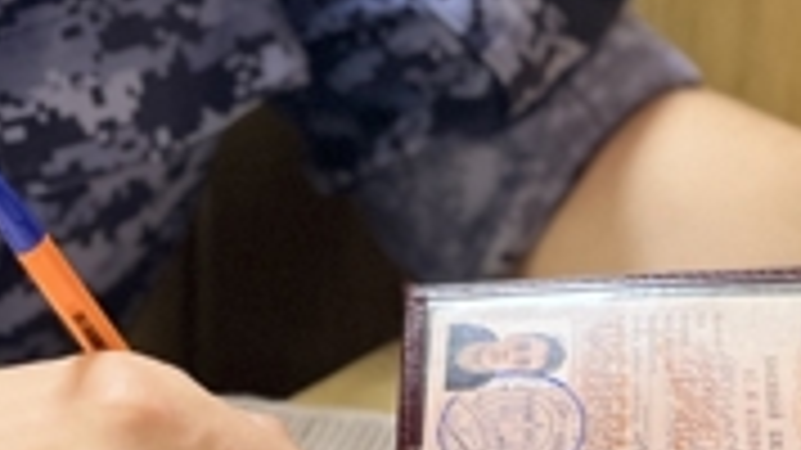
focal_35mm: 106
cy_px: -36
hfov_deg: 19.9
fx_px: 2251
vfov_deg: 11.3
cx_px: 124
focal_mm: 5.7
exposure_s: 1/60.2
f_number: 1.5
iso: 400
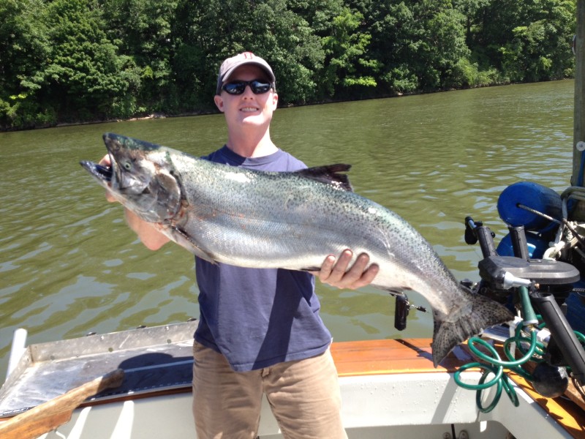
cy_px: 220
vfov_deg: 40.7
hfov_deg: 52.6
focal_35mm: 35
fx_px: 591
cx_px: 292
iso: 80
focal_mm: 4.28
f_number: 2.4
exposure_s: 1/767
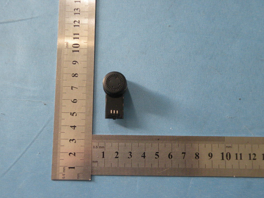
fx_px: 320
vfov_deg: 34.3
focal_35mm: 42
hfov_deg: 44.8
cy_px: 99
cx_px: 132
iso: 328
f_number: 3.2
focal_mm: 7.4
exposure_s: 1/60.4
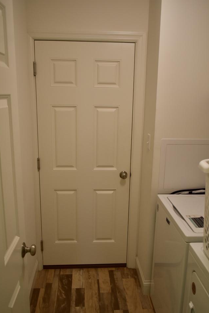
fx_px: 296
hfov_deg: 38.9
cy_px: 171
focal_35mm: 34
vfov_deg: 55.7
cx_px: 105
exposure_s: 1/50
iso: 400
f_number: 3.5
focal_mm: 20
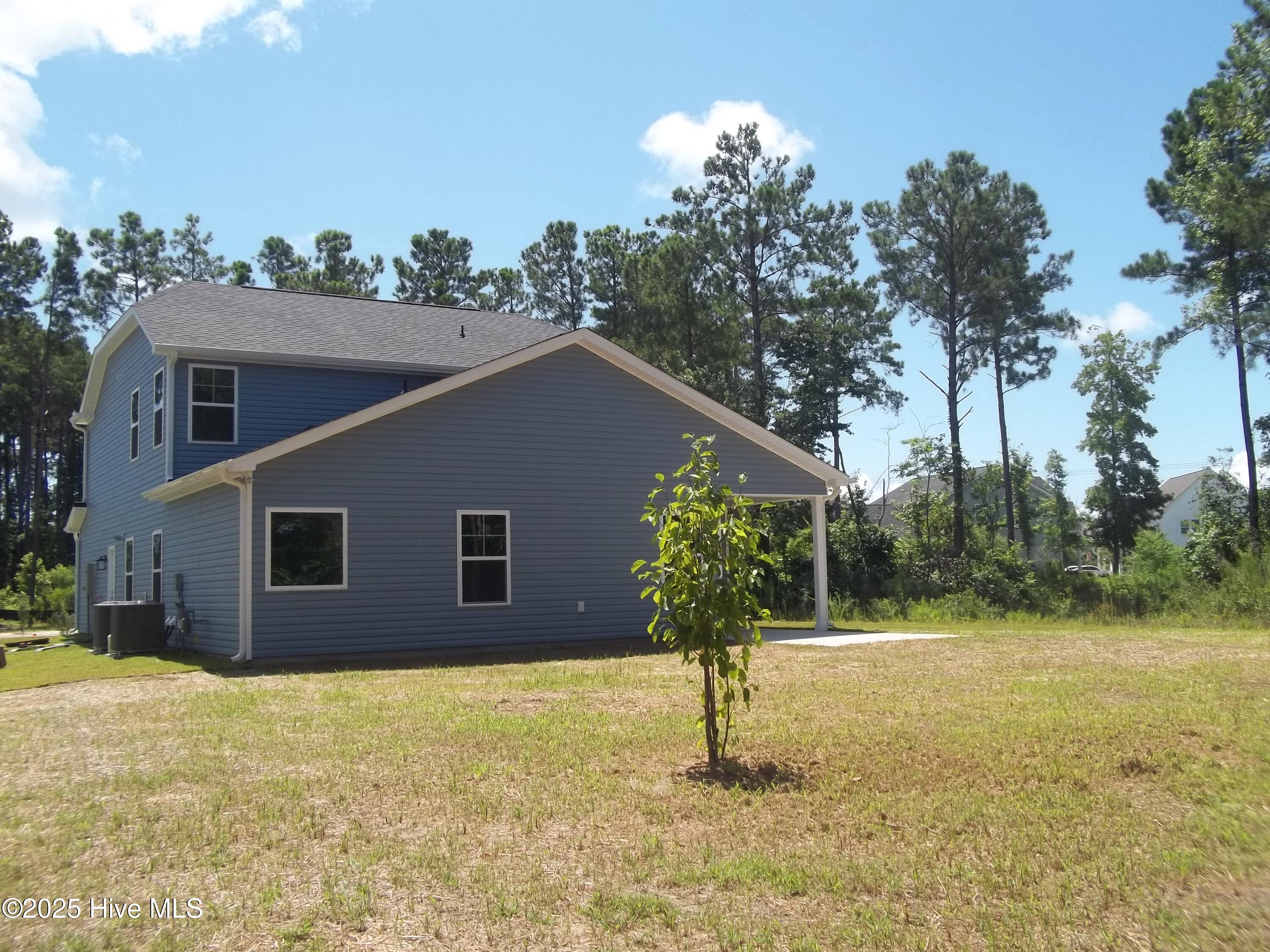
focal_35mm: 32
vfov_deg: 44.2
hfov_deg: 56.8
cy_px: 476
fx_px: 1174
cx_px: 635
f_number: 8.8
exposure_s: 1/125
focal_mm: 5.7
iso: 64
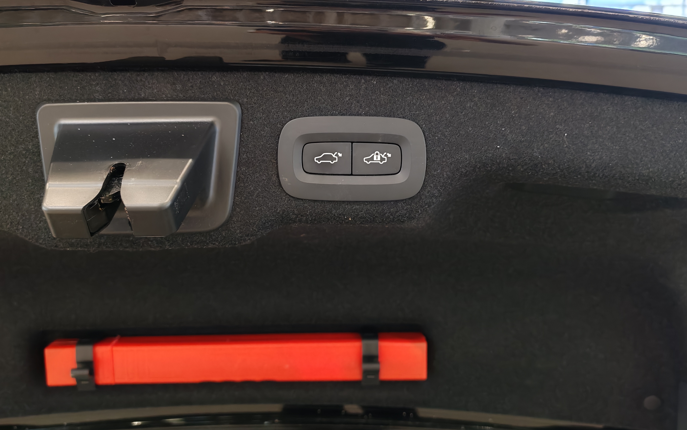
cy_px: 171
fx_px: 599
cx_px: 343
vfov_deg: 39.3
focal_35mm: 32
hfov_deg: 59.7
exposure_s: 1/100
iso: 348
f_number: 1.9
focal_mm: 6.12
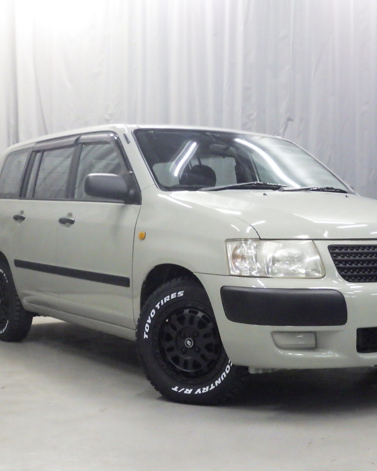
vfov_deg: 34.2
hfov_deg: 27.5
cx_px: 235
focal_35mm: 55
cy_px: 236
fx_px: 767
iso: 1600
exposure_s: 1/50
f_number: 4.2
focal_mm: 7.5
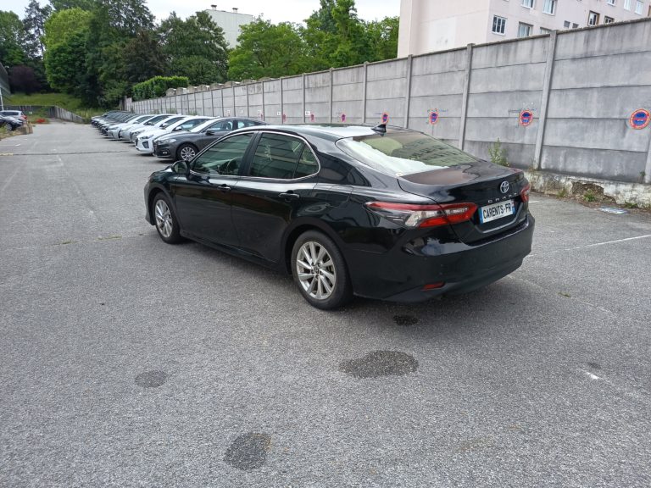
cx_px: 326
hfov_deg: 71.6
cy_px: 244
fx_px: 451
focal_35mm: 24
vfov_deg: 56.8
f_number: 1.7
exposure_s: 1/219
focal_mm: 5.27
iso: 50
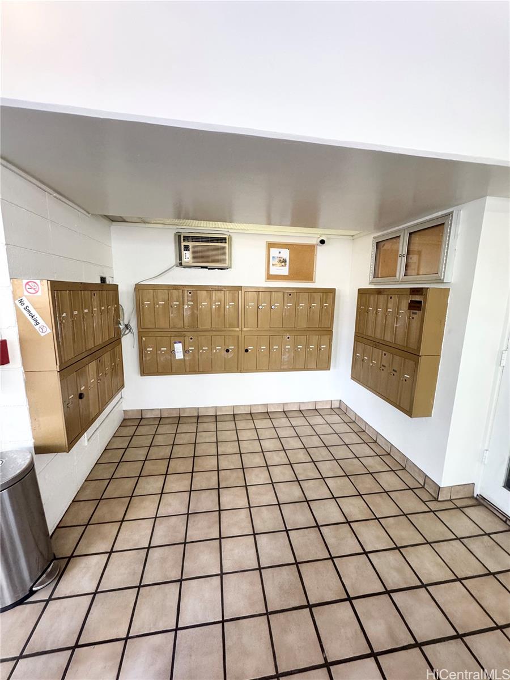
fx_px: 275
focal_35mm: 14
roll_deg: -0.5
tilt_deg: -9.9
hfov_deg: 85.7
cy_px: 340
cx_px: 255
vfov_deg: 102.1
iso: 250
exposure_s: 1/120
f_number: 2.2
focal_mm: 2.22
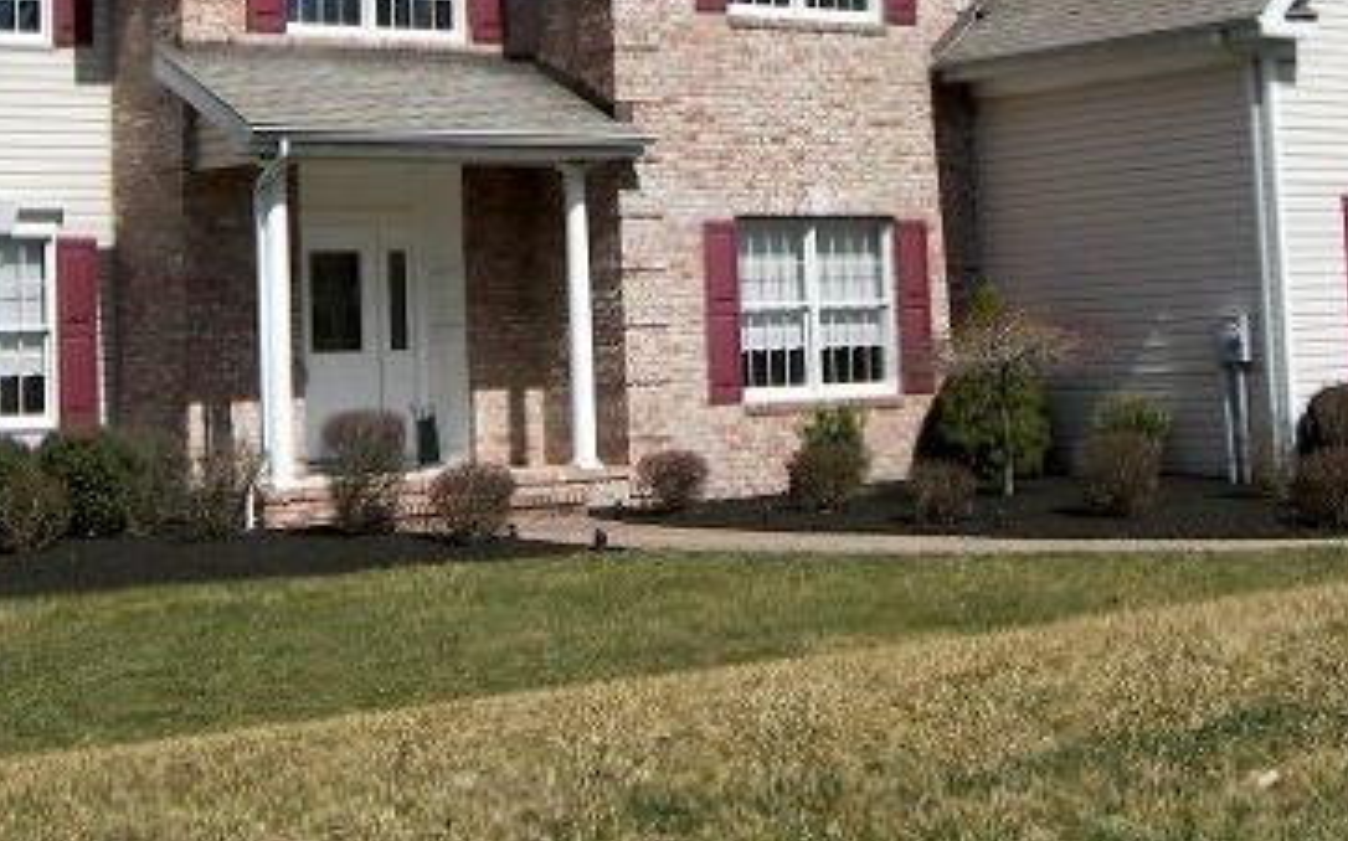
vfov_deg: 16.9
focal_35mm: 75
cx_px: 607
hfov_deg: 27.5
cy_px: -37
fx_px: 2754
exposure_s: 1/1000
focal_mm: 6.8
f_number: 3.2
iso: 50
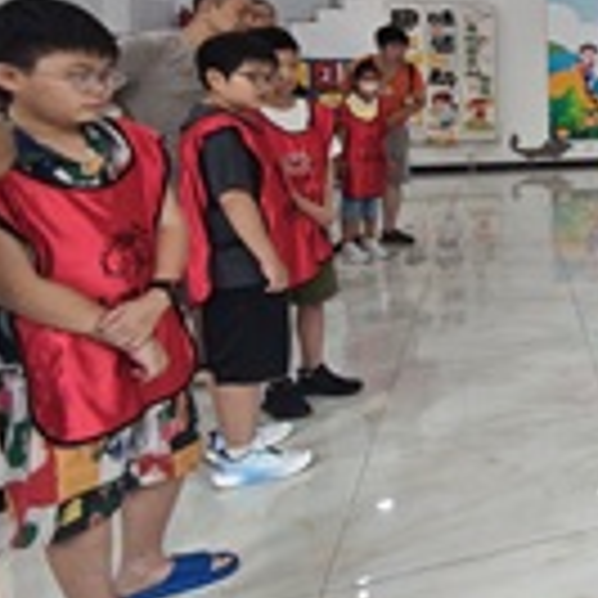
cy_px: 142
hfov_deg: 29.3
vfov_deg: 42.4
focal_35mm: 38
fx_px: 743
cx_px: 872
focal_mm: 2.16
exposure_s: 1/50
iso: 400
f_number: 2.2
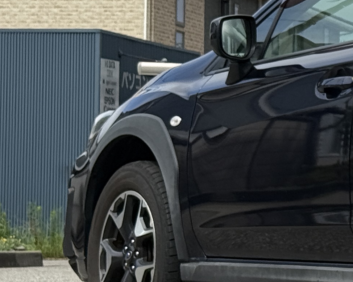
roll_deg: +0.1
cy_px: 76
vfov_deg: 8.0
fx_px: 2027
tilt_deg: +2.9
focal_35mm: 194
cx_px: 631
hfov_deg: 9.5
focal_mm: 6.76
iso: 64
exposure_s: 1/4878
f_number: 1.78
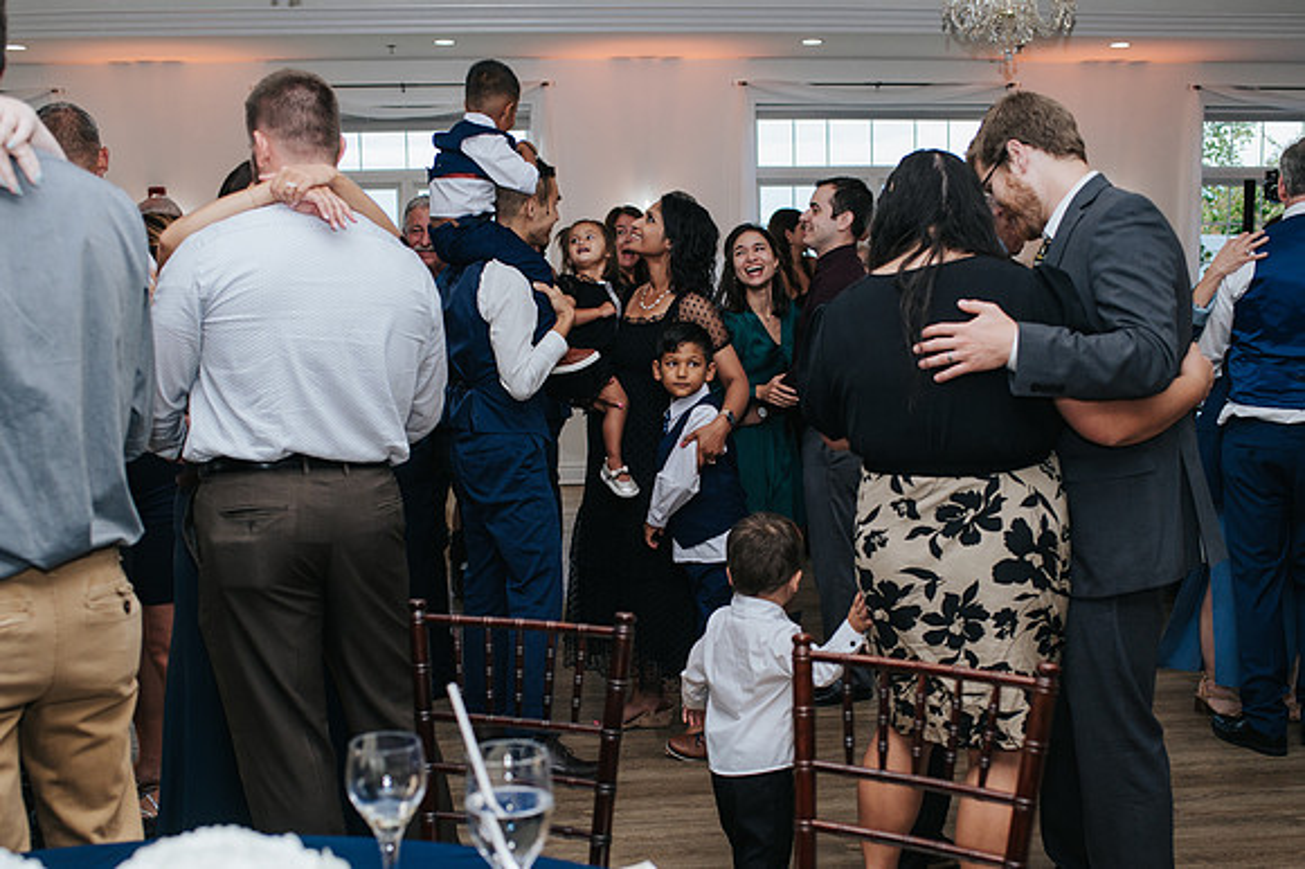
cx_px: 652
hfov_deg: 45.5
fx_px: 1556
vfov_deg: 31.1
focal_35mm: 43
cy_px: 533
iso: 800
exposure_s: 1/200
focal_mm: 35
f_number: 3.2
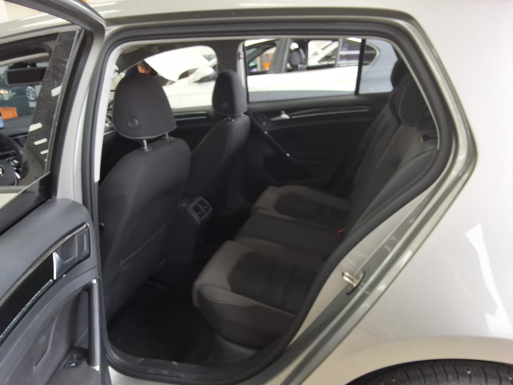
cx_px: 256
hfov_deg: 63.4
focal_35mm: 28
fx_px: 415
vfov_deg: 49.7
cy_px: 192
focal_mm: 2.91
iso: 40
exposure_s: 1/60
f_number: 1.9
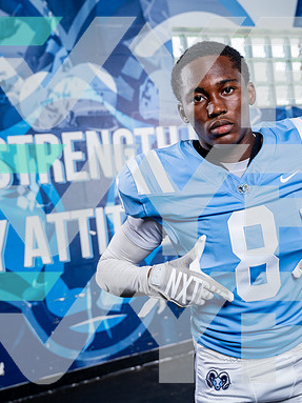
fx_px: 628
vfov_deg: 35.6
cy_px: 200
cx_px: 224
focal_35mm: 54
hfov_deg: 26.7
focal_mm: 35
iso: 100
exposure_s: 1/250
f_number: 4
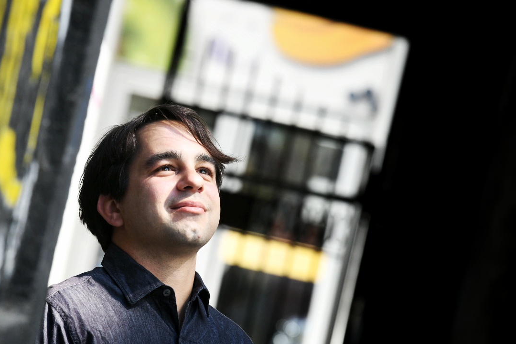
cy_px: 159
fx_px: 4300
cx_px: 155
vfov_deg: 4.6
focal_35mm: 300
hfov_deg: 6.9
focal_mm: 200
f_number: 7.1
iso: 1000
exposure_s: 1/200
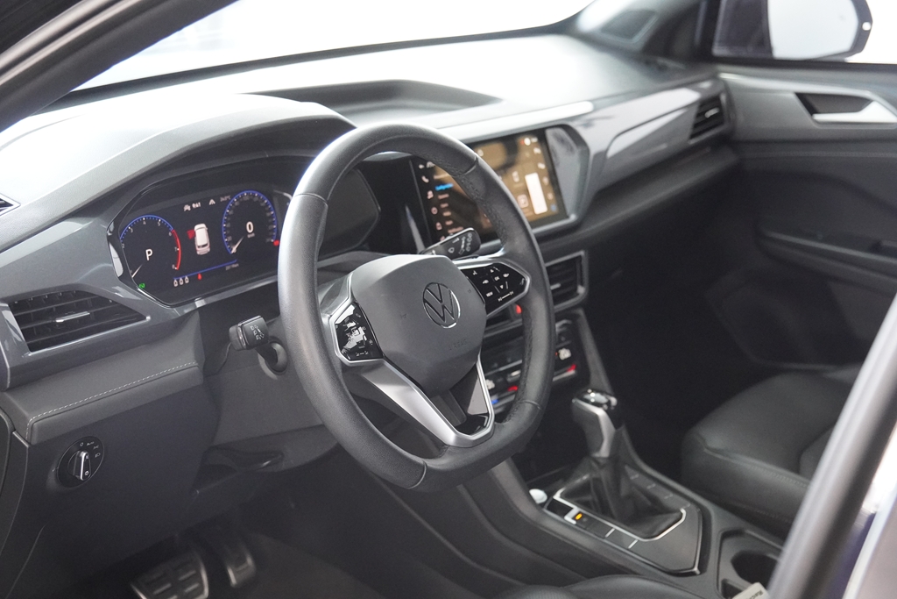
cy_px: 300
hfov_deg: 37.8
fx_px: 1308
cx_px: 448
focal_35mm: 52
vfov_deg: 25.8
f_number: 2.8
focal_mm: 35
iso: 4000
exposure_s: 1/160
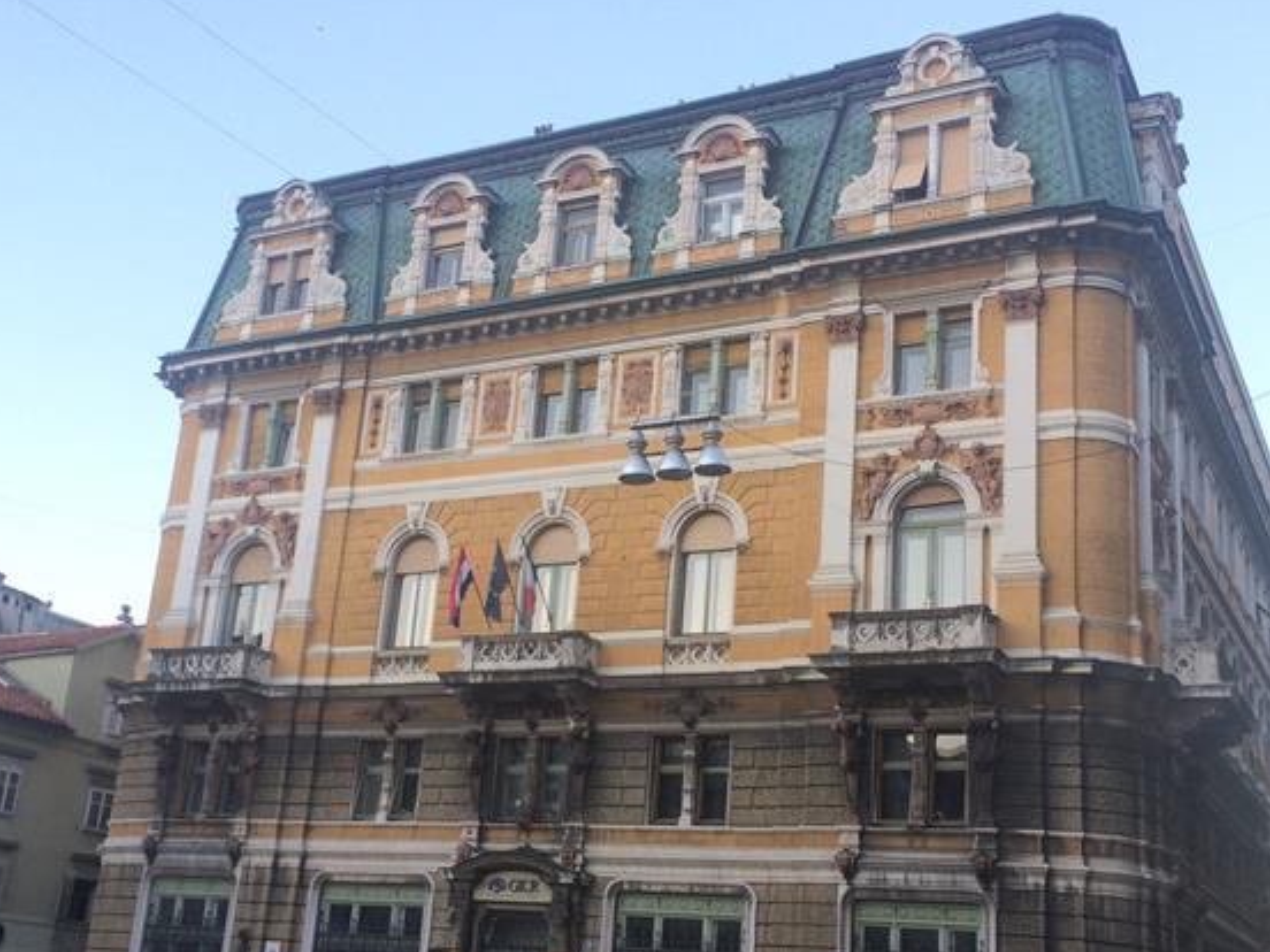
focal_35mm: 42
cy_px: 527
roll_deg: -6.6
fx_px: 1541
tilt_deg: +14.3
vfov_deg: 34.3
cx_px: 626
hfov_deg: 44.8
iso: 32
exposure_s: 1/130
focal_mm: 4.15
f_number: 2.2
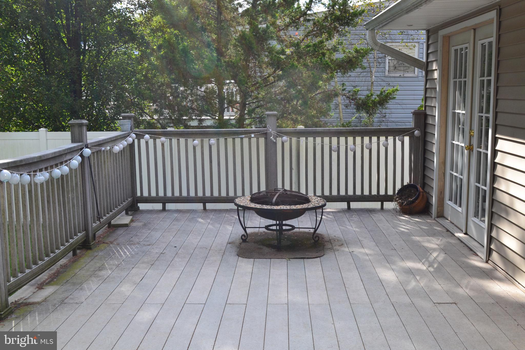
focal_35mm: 44
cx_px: 262
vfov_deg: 30.8
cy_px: 175
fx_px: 634
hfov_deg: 45.0
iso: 400
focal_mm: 29
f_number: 10
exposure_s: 1/200
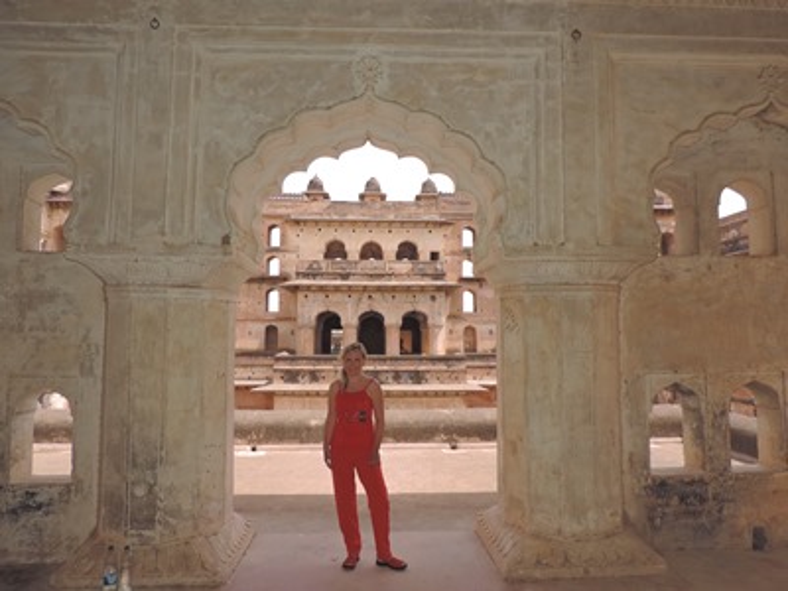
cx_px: 394
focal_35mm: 24
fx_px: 546
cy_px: 296
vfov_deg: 56.8
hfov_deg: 71.6
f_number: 3
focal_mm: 4.3
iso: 80
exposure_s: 1/500
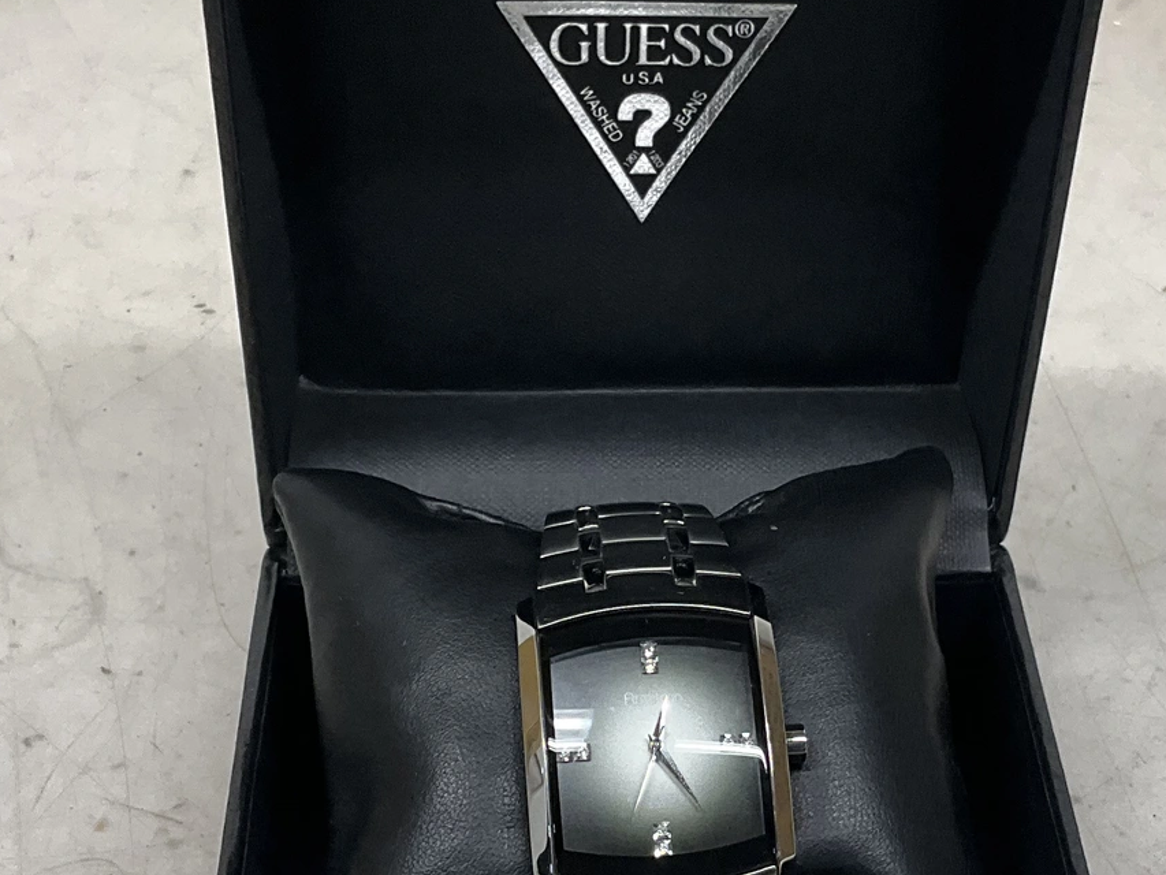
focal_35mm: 68
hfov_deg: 28.5
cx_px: 682
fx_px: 2291
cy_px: 556
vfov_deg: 21.6
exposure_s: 1/120
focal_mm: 3
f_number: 1.8
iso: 50
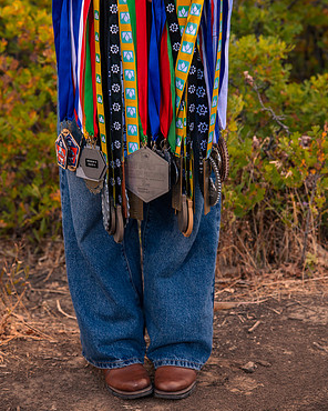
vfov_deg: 19.8
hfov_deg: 15.9
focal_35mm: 97
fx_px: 1177
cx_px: 165
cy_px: 186
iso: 1250
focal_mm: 85
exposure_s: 1/500
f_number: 5.6
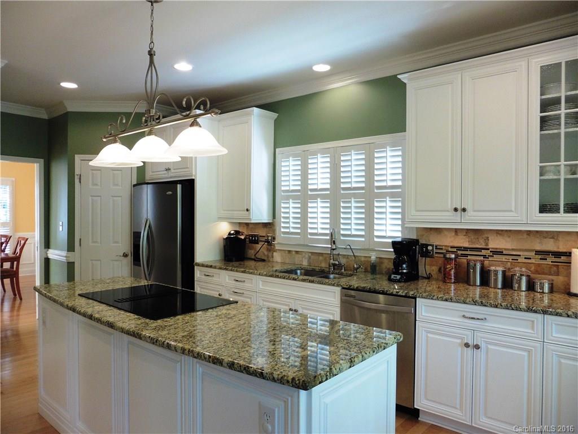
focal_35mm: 24
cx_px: 289
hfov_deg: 71.6
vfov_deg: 56.8
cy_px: 217
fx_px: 401
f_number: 3.3
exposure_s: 1/60
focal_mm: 4.3
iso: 250
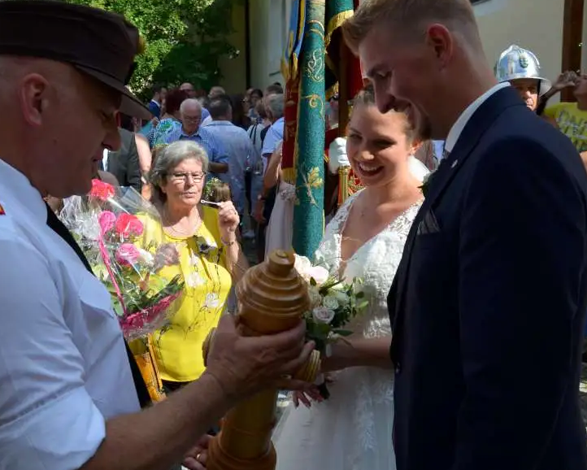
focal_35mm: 42
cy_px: 259
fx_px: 730
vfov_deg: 35.7
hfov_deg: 43.8
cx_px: 286
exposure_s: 1/250
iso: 125
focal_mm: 18
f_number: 8
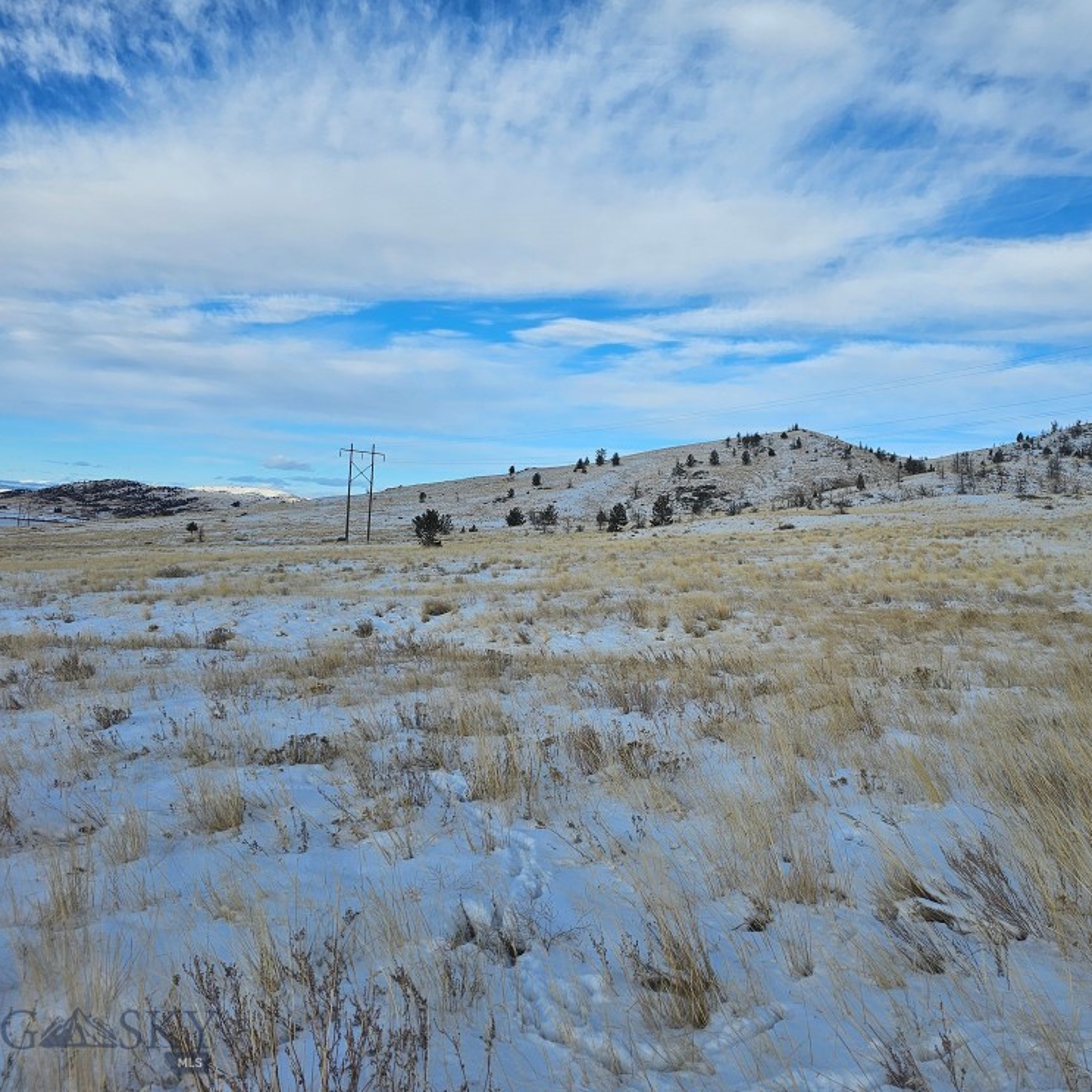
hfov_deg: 56.6
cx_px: 685
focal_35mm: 28
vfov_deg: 57.3
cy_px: 529
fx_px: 999
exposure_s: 1/1225
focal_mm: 6.3
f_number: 1.7
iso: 10
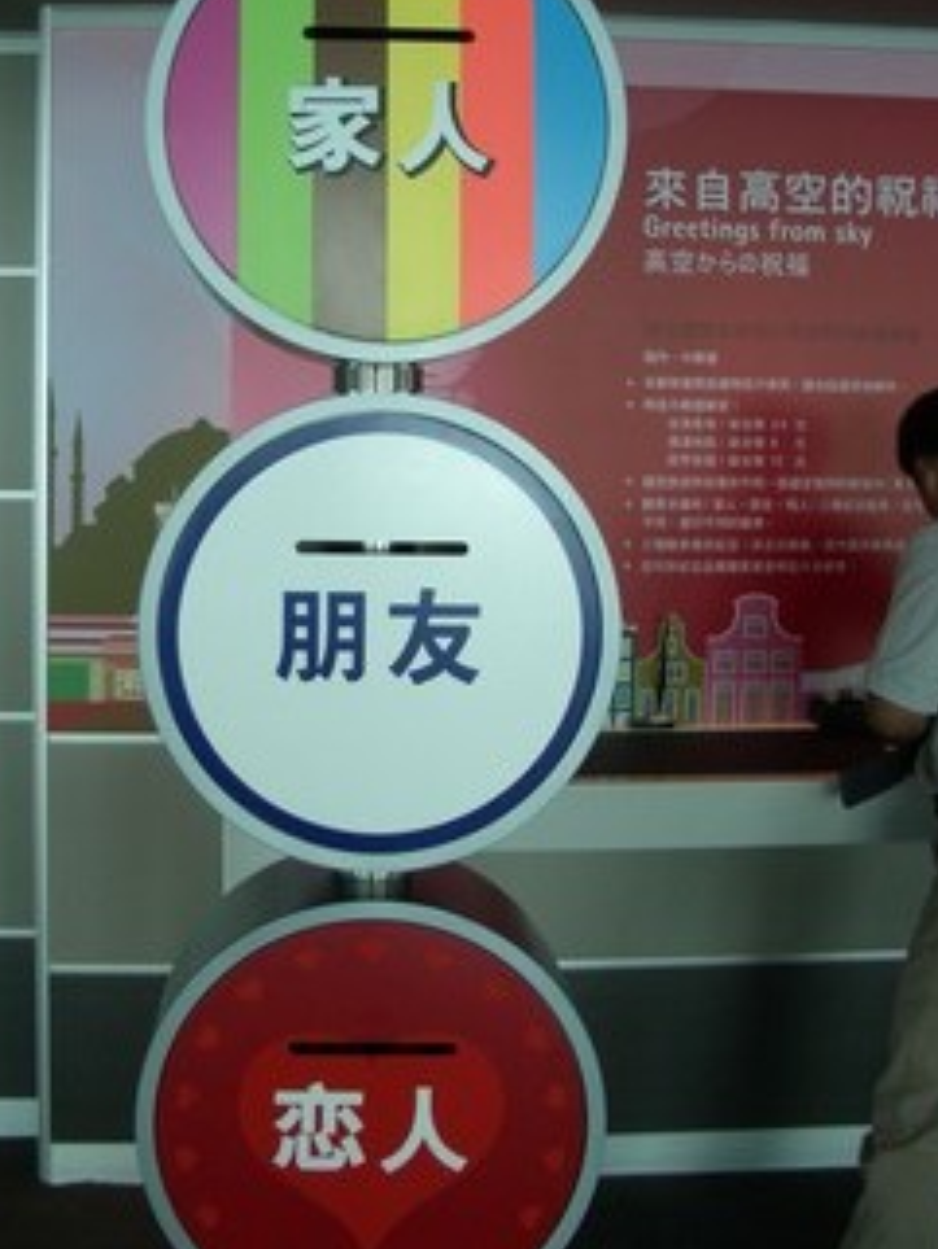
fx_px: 1769
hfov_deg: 29.5
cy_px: 475
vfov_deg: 38.7
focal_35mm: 49
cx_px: 335
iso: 100
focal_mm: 5.8
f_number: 2.6
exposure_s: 1/80
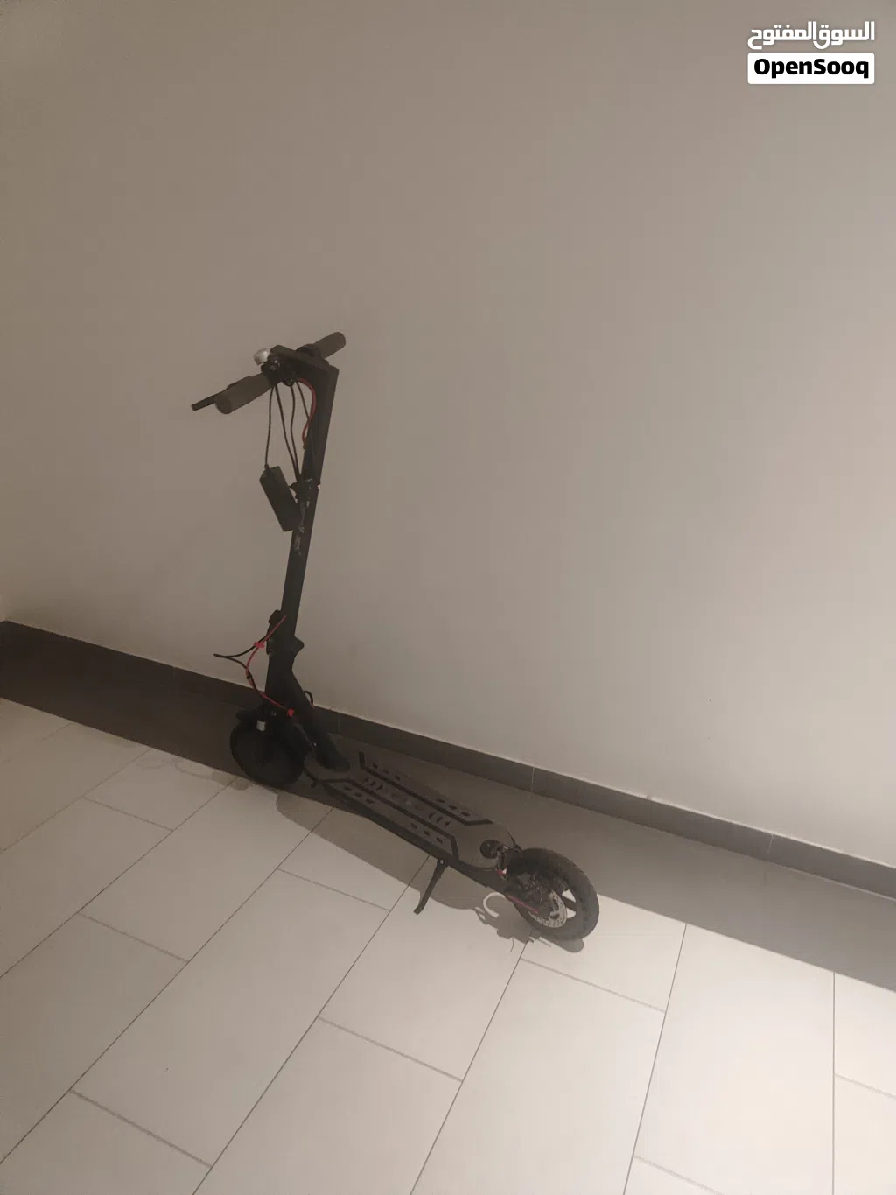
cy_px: 598
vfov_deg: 73.9
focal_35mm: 23
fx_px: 794
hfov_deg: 58.9
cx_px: 448
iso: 899
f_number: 1.88
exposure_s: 1/50
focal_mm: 5.59
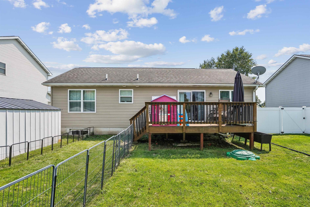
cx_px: 155
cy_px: 104
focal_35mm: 18
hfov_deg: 90.0
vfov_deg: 67.4
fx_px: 155
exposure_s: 1/640
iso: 400
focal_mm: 18
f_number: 9
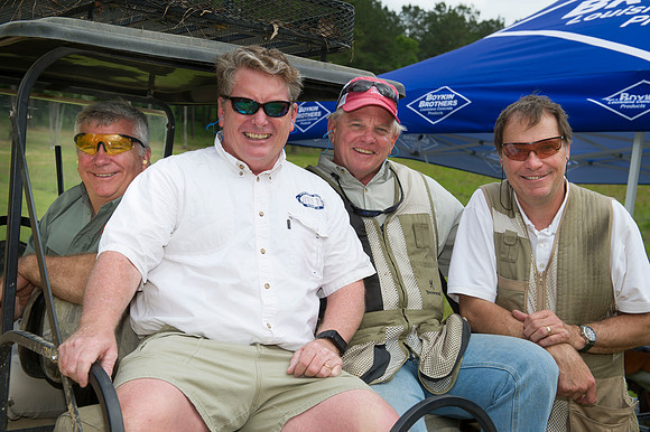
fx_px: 866
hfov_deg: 41.1
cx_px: 325
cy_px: 216
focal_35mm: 48
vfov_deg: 28.0
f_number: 6.3
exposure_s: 1/400
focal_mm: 48
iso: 200
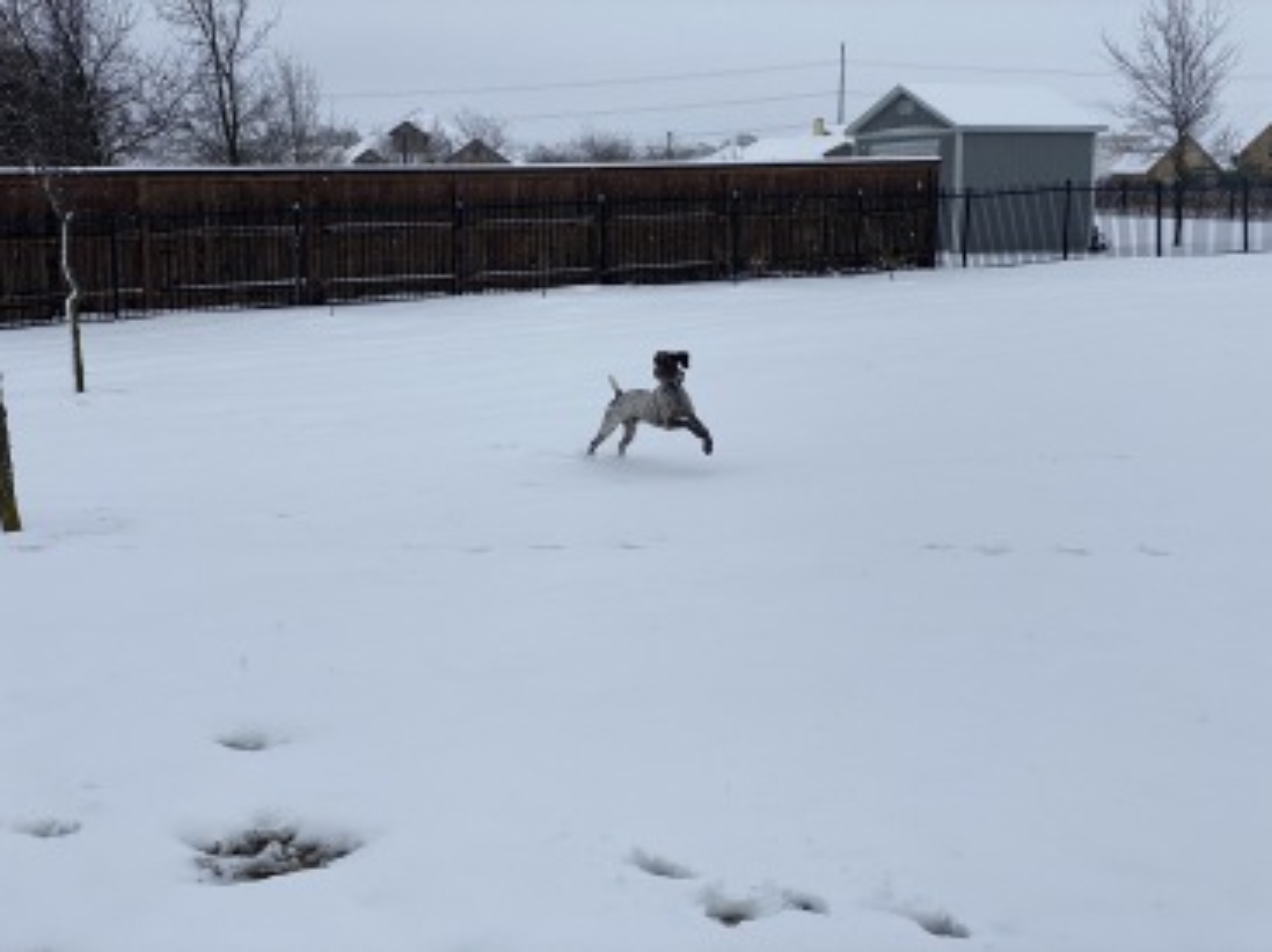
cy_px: 476
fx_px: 1910
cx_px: 636
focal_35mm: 52
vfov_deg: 28.0
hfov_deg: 36.8
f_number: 2
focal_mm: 6
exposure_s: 1/1370
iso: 20
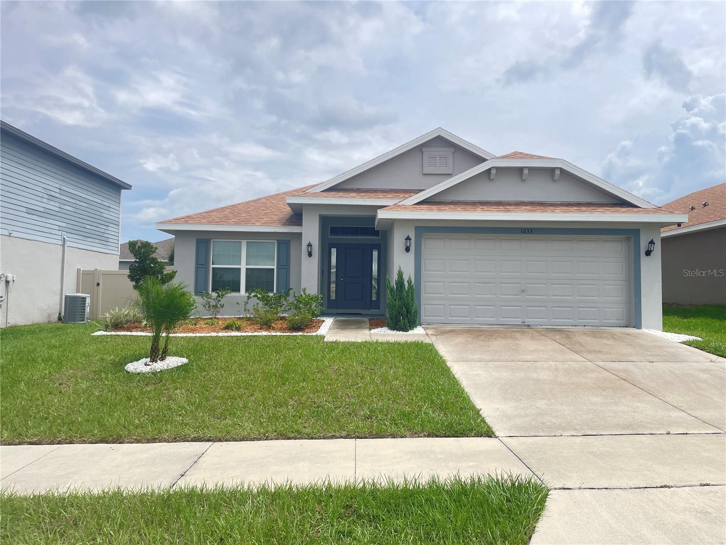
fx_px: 545
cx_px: 363
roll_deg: -1.4
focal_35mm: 26
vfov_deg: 53.1
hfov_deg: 67.3
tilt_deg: +2.2
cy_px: 272
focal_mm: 4.2
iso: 32
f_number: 1.6
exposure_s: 1/3040
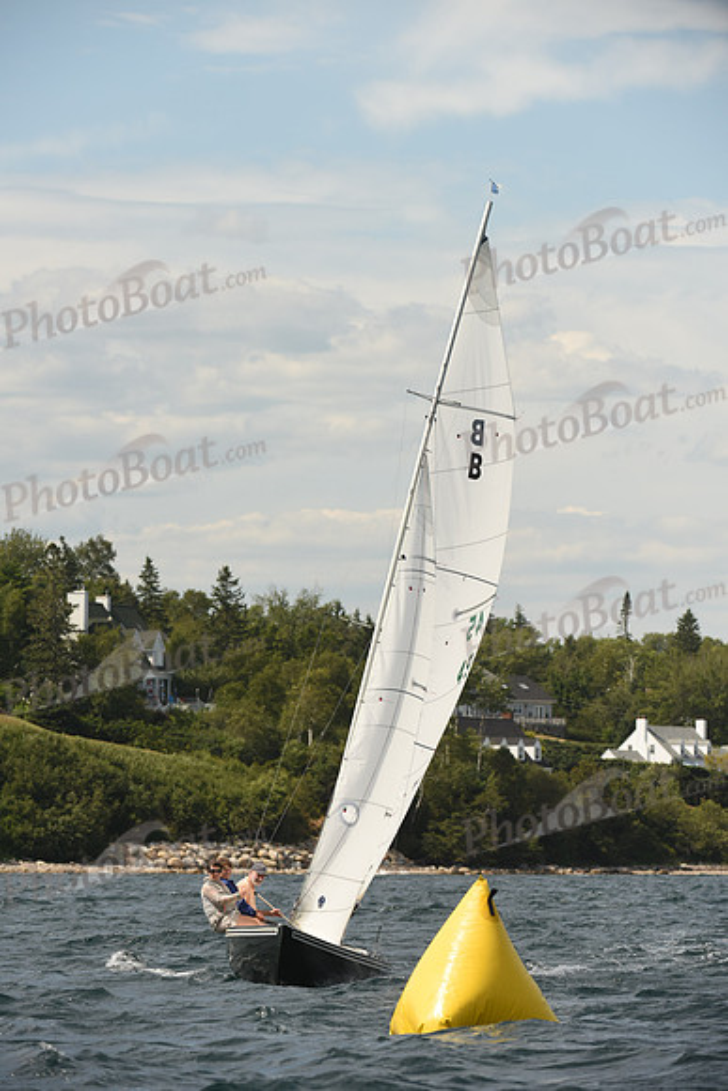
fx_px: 6063
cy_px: 546
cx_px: 364
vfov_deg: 10.3
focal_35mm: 200
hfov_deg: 6.9
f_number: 6.3
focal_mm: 200
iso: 250
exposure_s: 1/1000
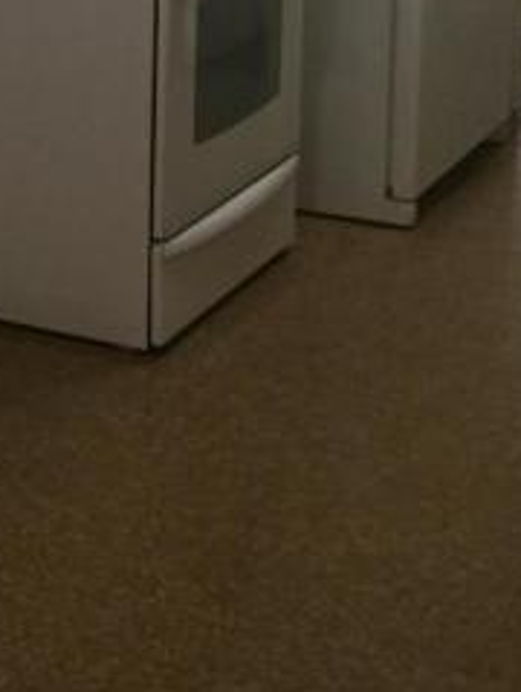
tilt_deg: -9.7
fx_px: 1861
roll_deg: +0.3
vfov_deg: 20.2
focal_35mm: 93
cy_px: -46
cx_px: -90
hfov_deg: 15.4
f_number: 2.2
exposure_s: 1/33
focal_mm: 4.15
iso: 250
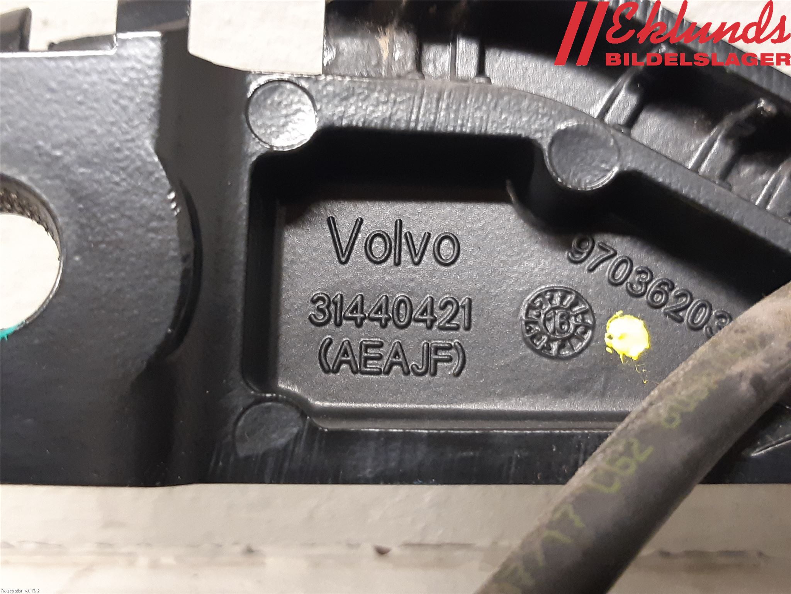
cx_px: 396
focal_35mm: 26
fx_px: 594
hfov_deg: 67.3
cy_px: 297
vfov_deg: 53.1
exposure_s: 1/25
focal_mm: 3.93
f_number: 1.7
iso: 250
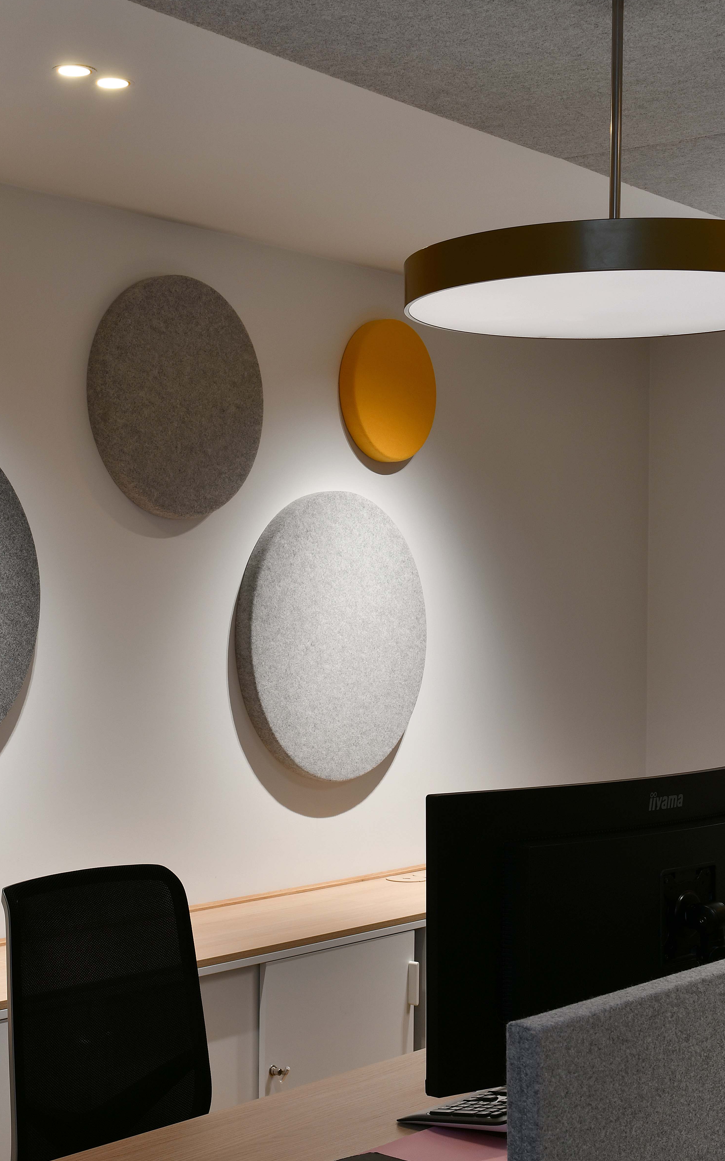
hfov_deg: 22.6
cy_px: 634
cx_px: 233
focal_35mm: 57
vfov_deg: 35.7
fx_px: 1802
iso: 100
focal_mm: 32
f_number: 11
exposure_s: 1/5
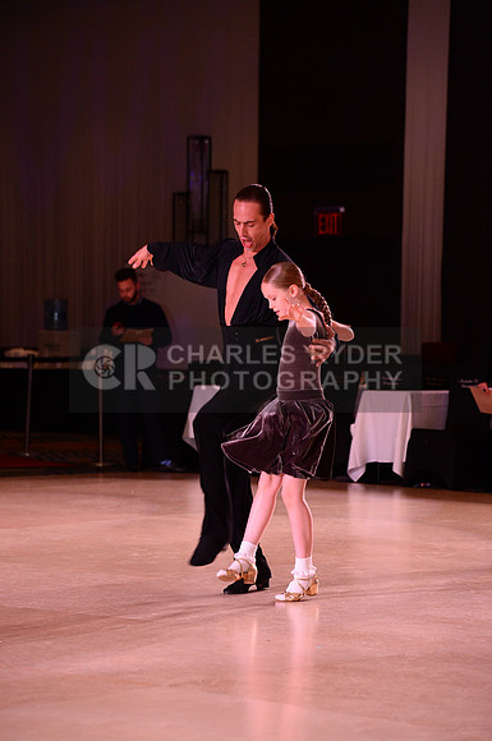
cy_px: 370
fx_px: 2467
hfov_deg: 11.4
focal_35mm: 120
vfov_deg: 17.1
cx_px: 246
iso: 2500
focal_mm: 120
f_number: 5
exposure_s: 1/250
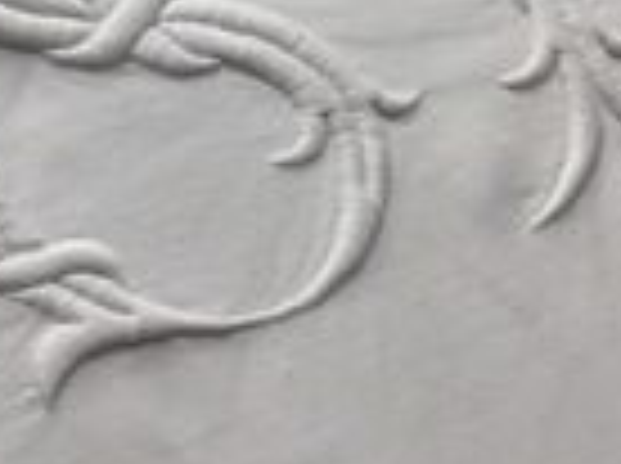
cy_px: 119
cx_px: 356
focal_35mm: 127
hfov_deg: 15.5
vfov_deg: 11.6
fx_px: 2274
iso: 80
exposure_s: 1/100
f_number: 3.3
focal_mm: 4.1
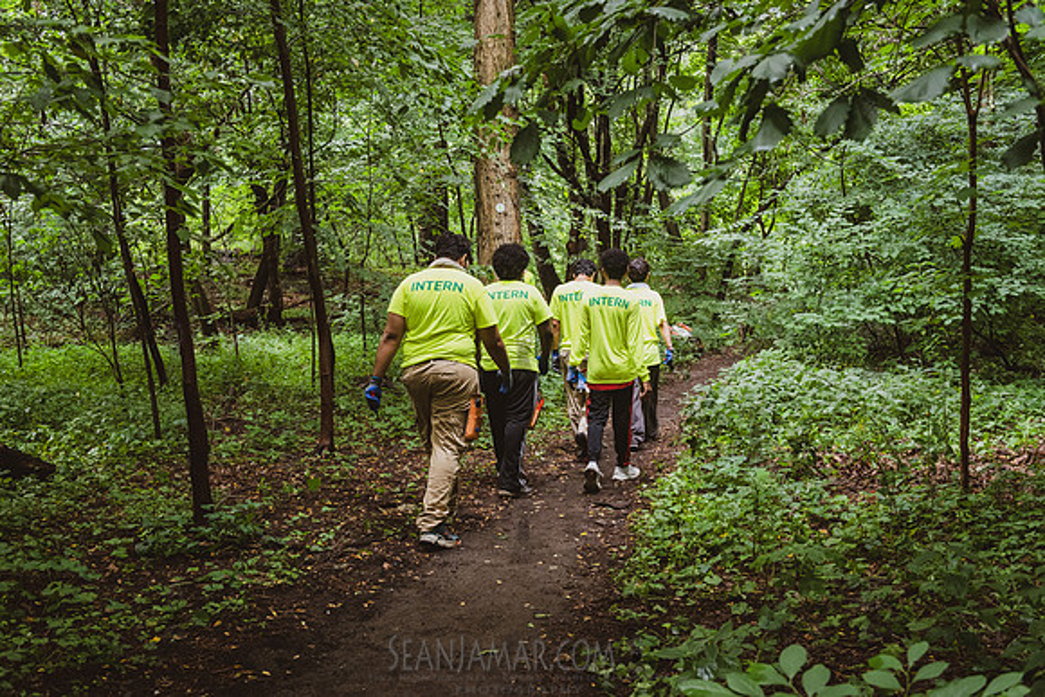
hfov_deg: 50.6
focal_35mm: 38
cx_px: 522
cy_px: 348
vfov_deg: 35.0
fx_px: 1105
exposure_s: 1/400
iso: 2000
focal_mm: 38
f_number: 4
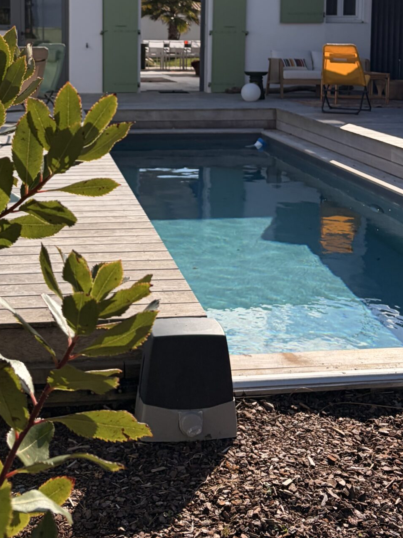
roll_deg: -0.2
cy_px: 93
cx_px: 129
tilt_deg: -3.3
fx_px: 807
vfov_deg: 35.4
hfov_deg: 27.8
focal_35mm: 52
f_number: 1.6
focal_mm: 5.96
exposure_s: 1/6993
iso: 50
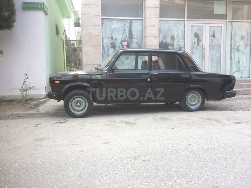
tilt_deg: -6.4
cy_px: 94
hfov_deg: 61.7
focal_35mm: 29
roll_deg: -0.5
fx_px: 210
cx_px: 126
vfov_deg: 48.2
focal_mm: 4.15
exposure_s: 1/107
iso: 32
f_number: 2.2
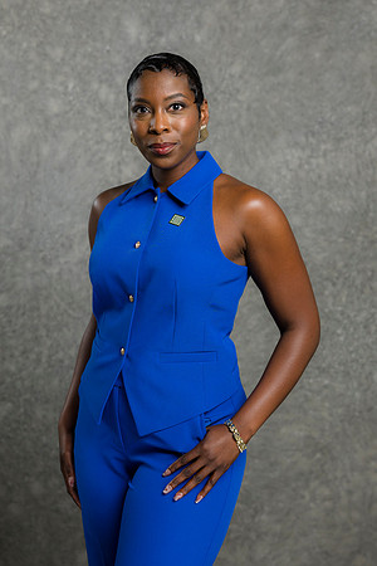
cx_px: 188
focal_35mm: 85
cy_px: 283
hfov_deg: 16.1
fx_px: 1335
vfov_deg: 23.9
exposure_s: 1/200
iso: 125
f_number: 5
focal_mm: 85
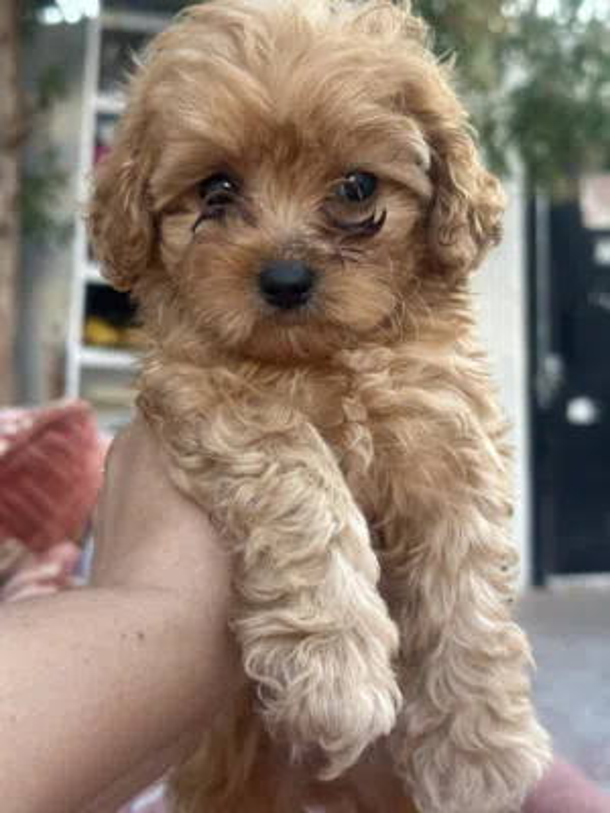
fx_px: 1128
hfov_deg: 30.3
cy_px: 406
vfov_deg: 39.7
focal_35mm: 48
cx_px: 305
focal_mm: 6.86
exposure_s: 1/121
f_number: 1.78
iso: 50
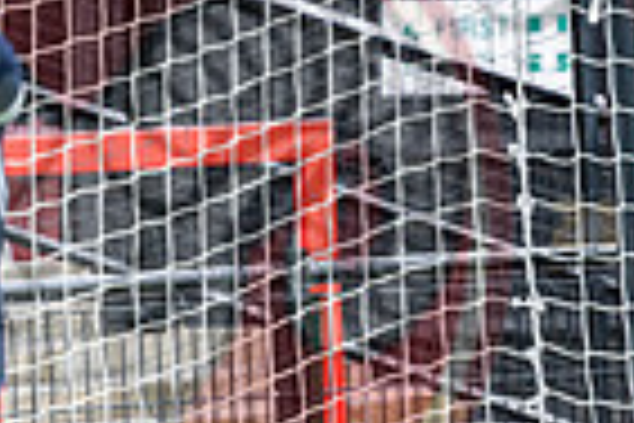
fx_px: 10848
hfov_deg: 3.3
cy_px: 290
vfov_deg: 2.2
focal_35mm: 616
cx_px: 22
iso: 400
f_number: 2.8
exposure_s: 1/1250
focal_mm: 150
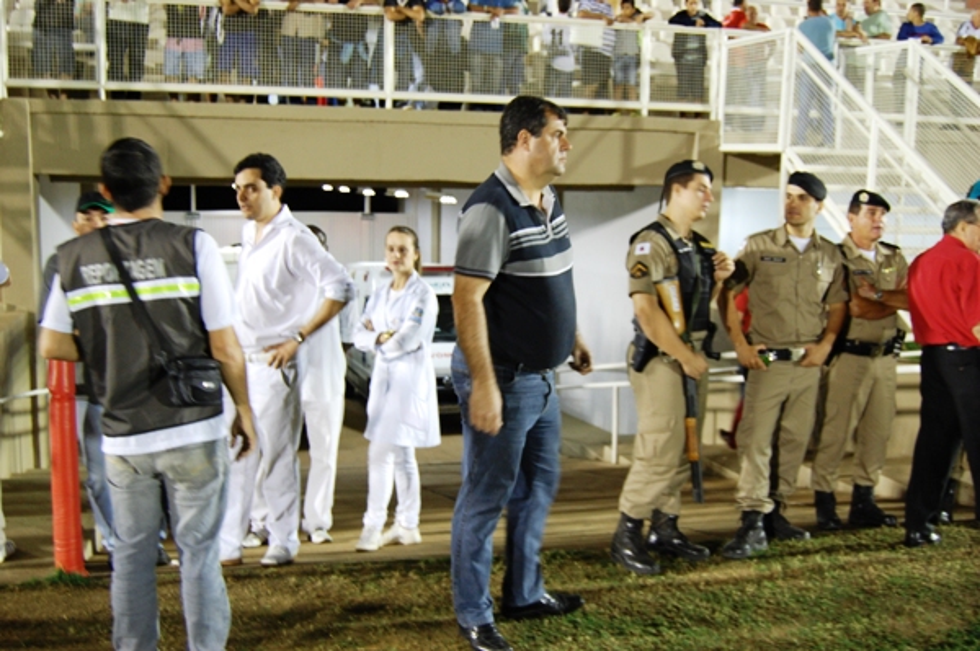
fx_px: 1061
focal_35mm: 39
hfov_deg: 49.6
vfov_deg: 34.2
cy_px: 326
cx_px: 490
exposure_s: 1/25
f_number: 4
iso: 800
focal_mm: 26
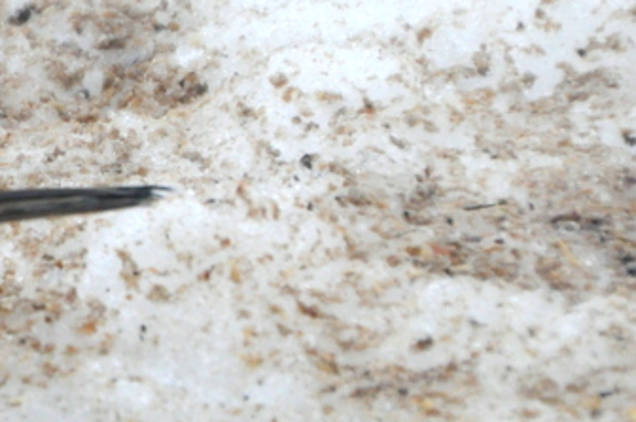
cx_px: 8
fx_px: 16988
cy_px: 114
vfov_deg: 1.4
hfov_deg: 2.1
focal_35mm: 963
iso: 1250
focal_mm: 270
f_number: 6.3
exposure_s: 1/1250
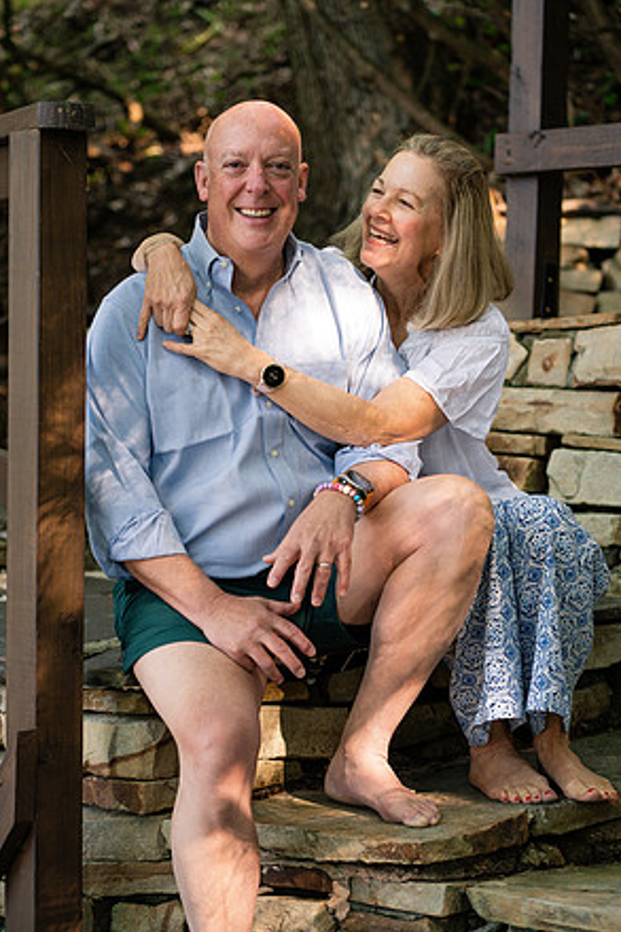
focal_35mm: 87
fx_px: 2253
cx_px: 309
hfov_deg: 15.7
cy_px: 472
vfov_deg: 23.4
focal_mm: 85
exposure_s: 1/400
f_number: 3.2
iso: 500
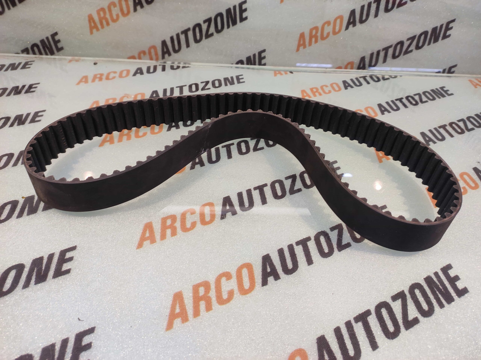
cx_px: 240
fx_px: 236
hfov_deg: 91.1
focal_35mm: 17
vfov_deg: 74.7
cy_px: 180
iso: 284
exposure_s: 1/50
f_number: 1.79
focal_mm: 4.74
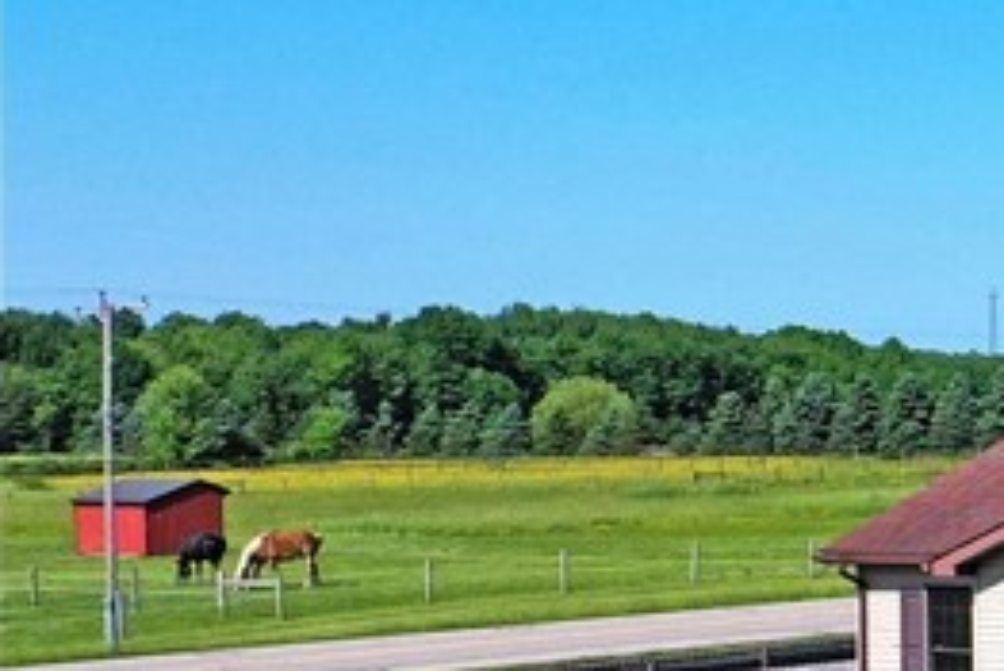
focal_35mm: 116
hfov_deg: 14.3
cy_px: 587
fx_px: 3237
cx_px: 2077
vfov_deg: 11.8
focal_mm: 10.26
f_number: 6.3
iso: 100
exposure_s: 1/640
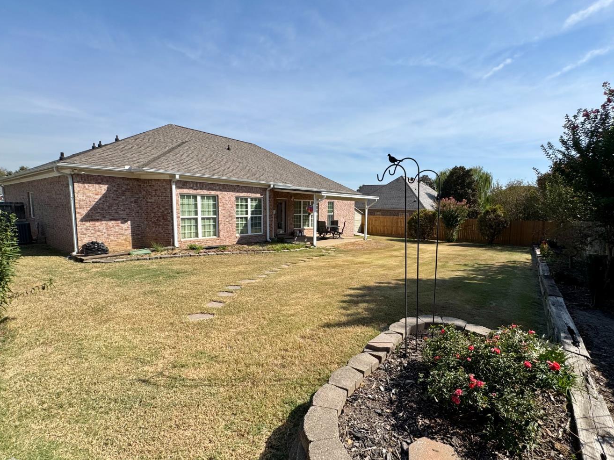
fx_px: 284
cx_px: 340
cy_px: 238
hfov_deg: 94.2
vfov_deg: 78.1
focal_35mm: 16
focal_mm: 2.22
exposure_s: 1/2208
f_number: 2.2
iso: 50
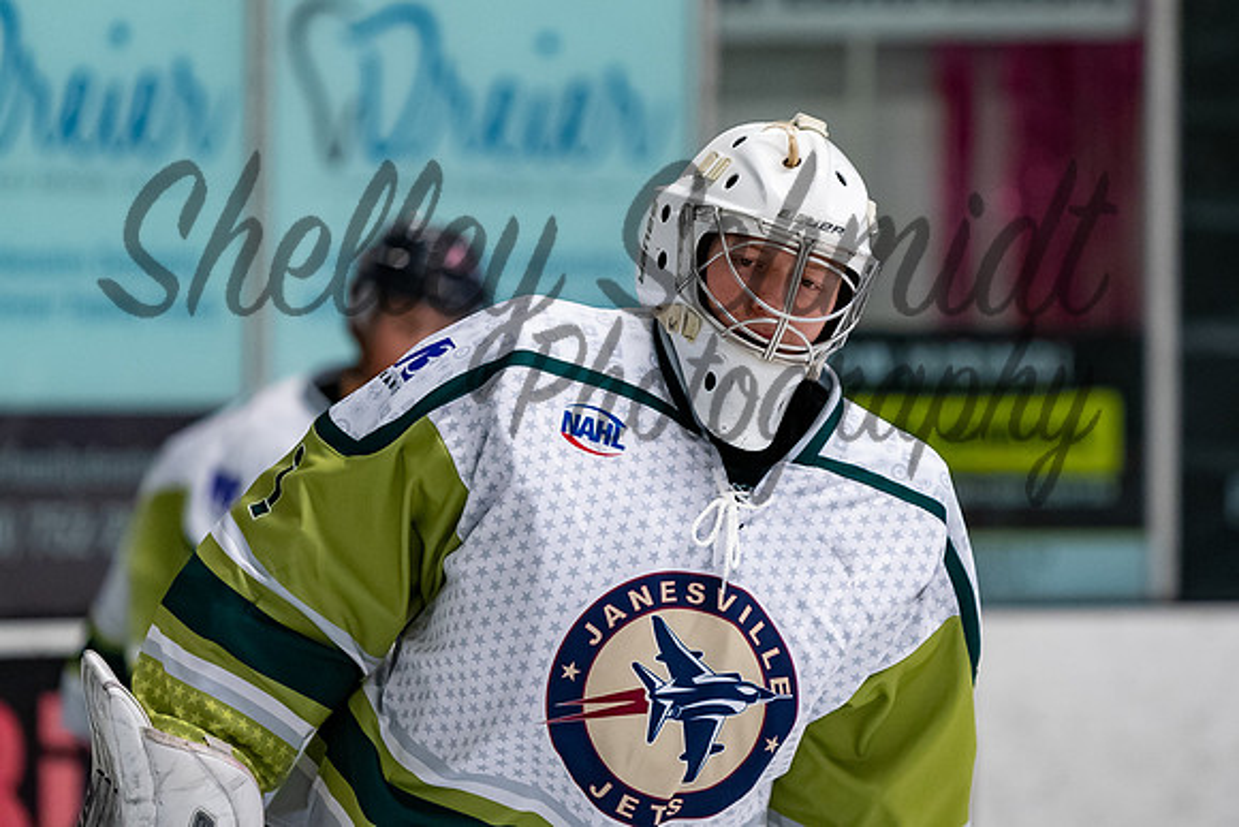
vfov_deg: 3.8
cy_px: 326
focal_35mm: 366
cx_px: 769
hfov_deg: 5.6
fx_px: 12603
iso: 2000
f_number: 3.2
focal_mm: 195
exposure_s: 1/800
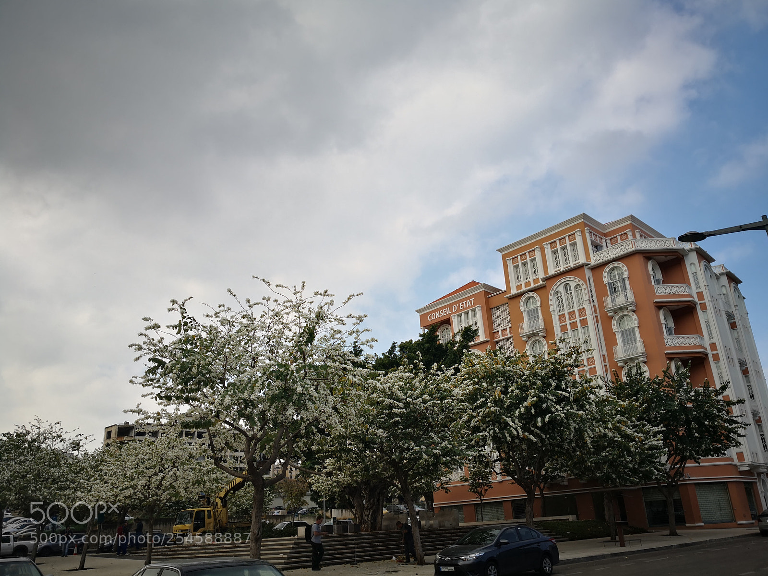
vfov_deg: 51.4
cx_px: 384
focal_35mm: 27
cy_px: 288
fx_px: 599
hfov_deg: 65.3
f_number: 1.6
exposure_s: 1/1462
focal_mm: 3.95
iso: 50
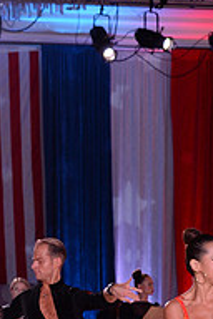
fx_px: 1553
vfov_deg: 11.4
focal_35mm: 175
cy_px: 419
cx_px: 91
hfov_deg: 7.8
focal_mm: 58
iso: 2000
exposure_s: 1/250
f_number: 5.6
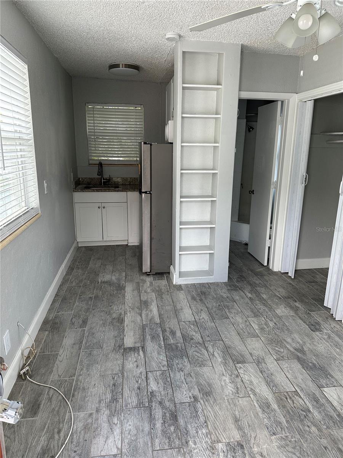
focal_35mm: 24
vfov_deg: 71.6
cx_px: 172
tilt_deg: -12.3
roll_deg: -1.7
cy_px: 229
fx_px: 317
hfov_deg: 56.8
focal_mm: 6.86
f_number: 1.78
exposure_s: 1/121
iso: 125
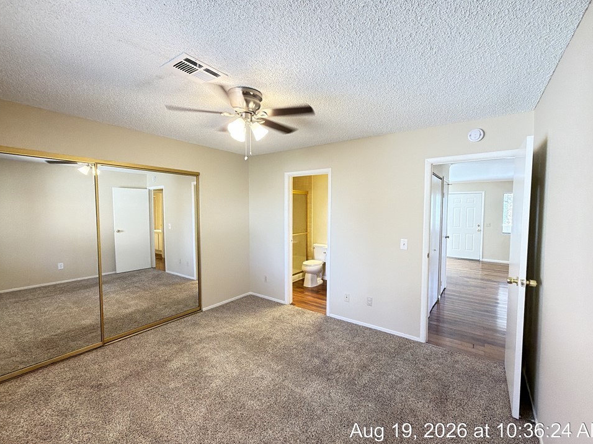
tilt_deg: -3.3
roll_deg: -0.7
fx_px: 257
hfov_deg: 98.1
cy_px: 223
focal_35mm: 15
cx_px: 308
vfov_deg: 81.7
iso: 640
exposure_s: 1/60
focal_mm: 2.22
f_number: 2.2
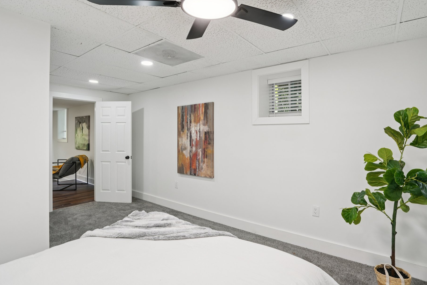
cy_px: 135
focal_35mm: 18
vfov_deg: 67.3
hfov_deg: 89.8
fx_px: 213
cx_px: 230
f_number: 8
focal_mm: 16
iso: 400
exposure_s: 1/13
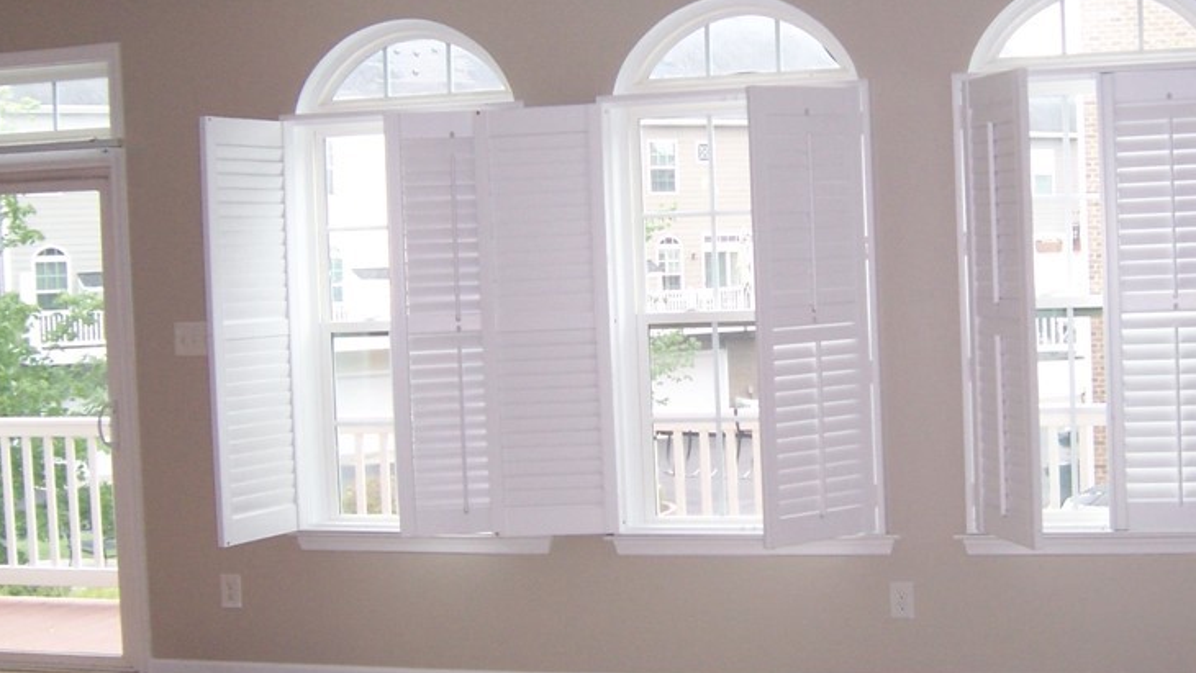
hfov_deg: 37.5
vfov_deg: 21.8
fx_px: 1745
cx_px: 777
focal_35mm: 55
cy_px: 288
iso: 125
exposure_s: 1/60
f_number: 2.8
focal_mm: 6.2
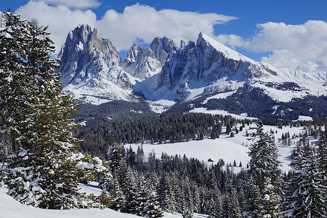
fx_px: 382
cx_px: 164
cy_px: 109
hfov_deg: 46.4
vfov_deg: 31.9
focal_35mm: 42
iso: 100
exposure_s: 1/800
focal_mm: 28
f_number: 9
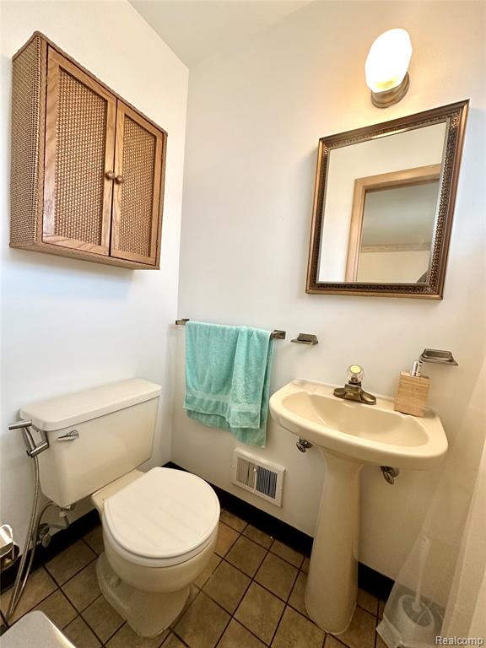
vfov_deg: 102.1
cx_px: 243
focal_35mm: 14
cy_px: 324
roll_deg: -3.0
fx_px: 262
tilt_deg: -4.8
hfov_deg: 85.7
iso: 160
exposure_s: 1/60
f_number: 2.2
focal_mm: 2.22
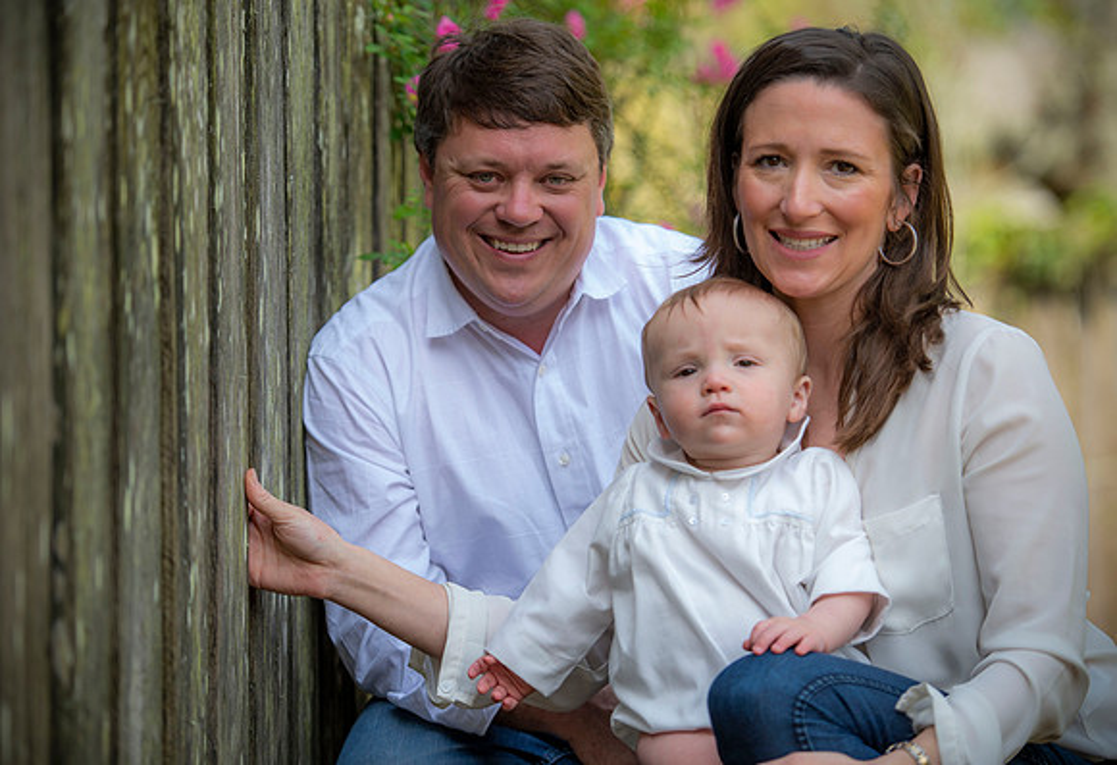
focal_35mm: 139
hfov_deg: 14.6
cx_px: 514
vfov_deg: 10.0
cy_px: 383
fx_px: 4348
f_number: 2.8
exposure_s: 1/250
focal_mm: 125
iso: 50
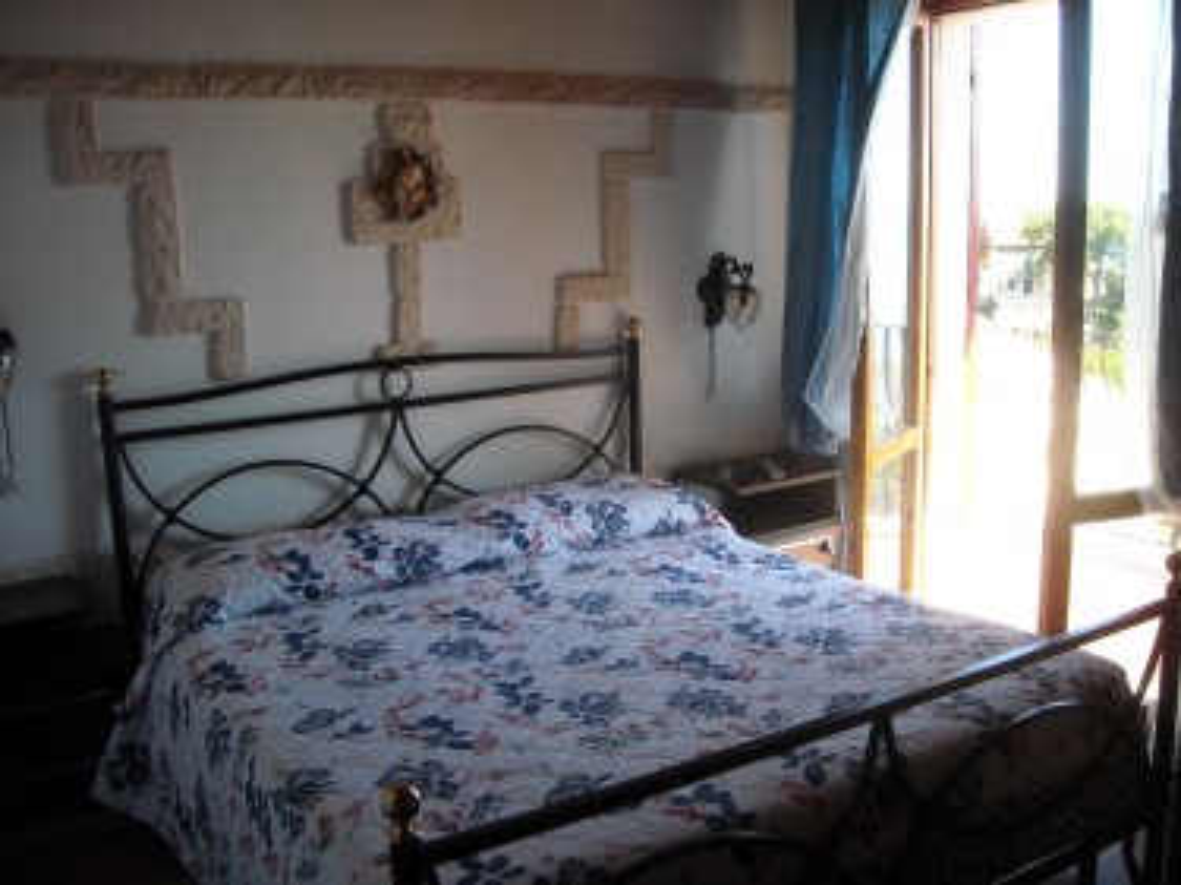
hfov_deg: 52.6
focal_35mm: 35
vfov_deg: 40.7
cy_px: 442
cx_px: 590
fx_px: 1194
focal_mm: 5.7
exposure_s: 1/250
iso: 259
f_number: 2.8
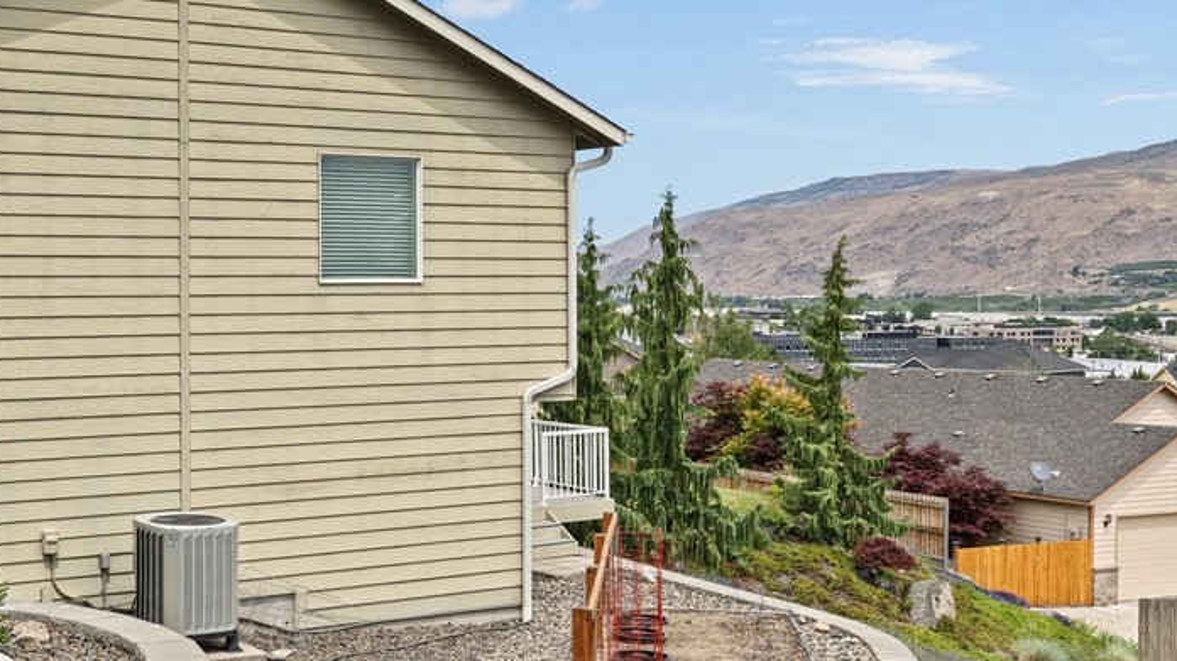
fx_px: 1654
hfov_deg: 36.4
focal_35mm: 53
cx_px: 83
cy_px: 347
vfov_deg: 22.6
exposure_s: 1/1250
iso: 1250
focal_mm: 22
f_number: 7.1
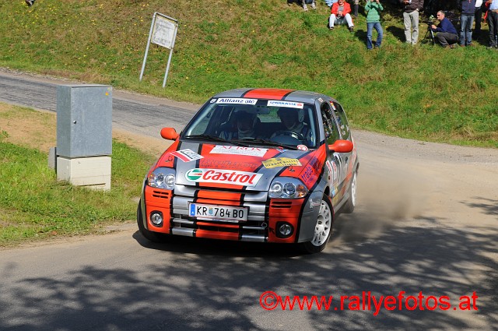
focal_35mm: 82
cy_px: 166
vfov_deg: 16.5
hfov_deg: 24.6
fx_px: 1140
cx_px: 249
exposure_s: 1/320
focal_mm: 55
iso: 200
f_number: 11
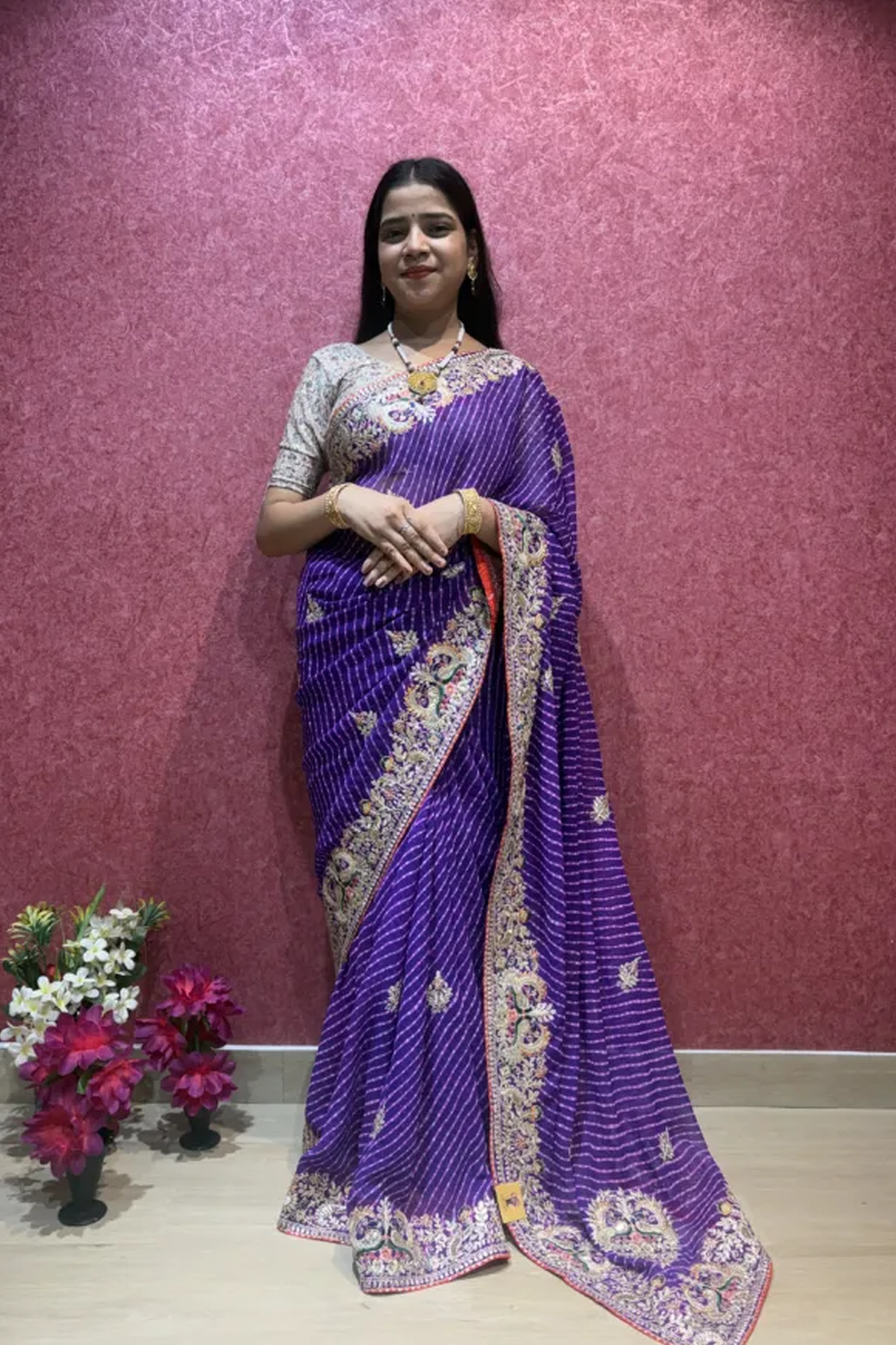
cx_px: 423
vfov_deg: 65.5
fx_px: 1045
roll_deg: -0.7
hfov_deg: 46.4
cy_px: 695
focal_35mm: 28
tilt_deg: -3.6
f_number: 1.6
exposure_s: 1/100
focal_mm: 5.96
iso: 64
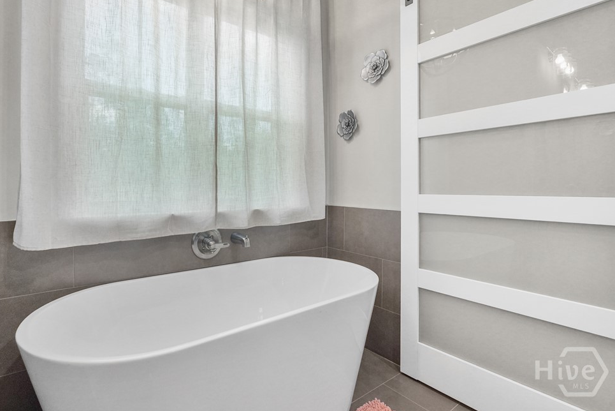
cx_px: 271
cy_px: 187
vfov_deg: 67.3
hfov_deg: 89.6
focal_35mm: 18
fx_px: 308
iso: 1000
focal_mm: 16
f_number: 9
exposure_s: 1/8
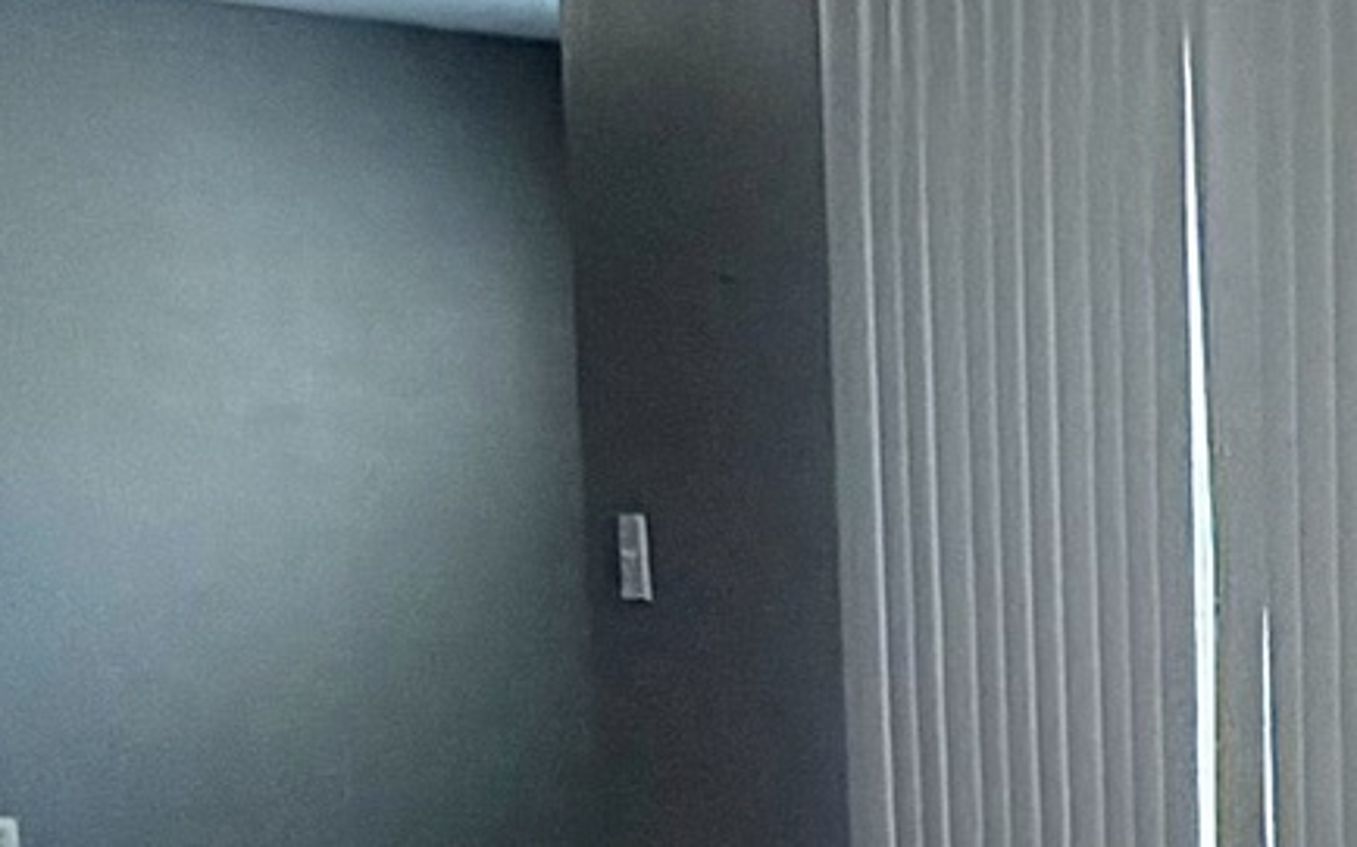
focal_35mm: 105
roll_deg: -1.8
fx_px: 3882
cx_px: 3036
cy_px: 1106
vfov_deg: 12.1
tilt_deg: -7.5
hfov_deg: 14.6
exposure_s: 1/120
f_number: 2.2
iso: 200
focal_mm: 2.22
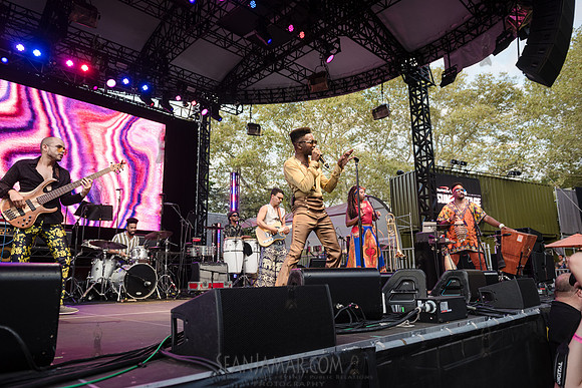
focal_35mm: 24
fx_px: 388
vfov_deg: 53.2
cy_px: 194
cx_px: 291
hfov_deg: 73.7
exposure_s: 1/320
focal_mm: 24
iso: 640
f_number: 4
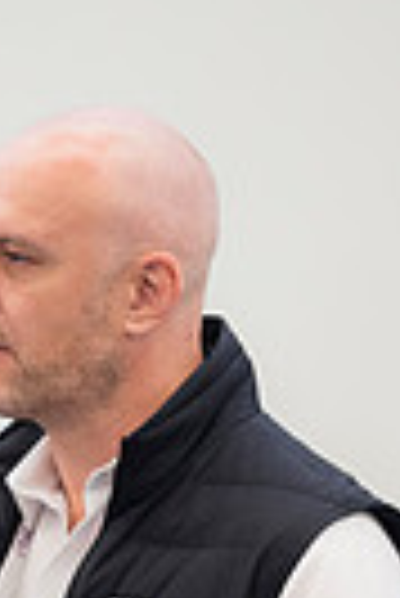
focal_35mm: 675
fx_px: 11220
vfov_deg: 3.0
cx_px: 99
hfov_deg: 2.0
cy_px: 598
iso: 800
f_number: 2.8
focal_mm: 200
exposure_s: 1/125
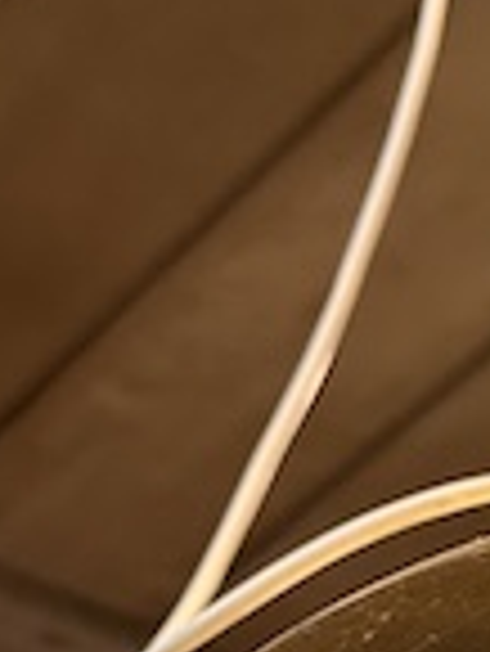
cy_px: 661
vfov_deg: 14.7
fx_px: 2488
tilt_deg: +39.1
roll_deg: -0.5
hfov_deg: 10.5
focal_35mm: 132
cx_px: 895
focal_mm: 6.86
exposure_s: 1/50
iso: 160
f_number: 1.78
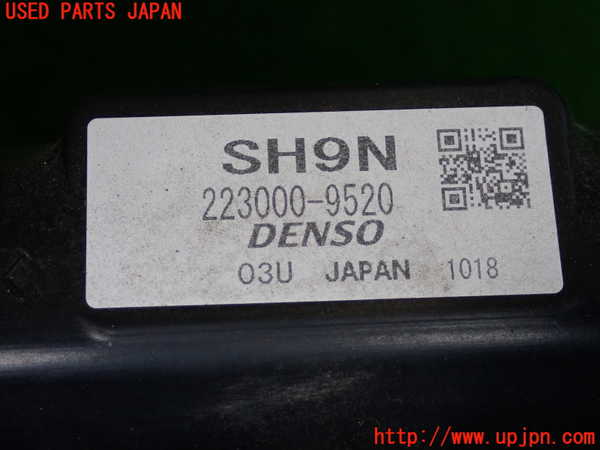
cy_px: 225
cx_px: 300
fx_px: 1231
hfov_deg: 27.4
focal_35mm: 71
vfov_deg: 20.7
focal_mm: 12.73
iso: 640
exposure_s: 1/250
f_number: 3.9
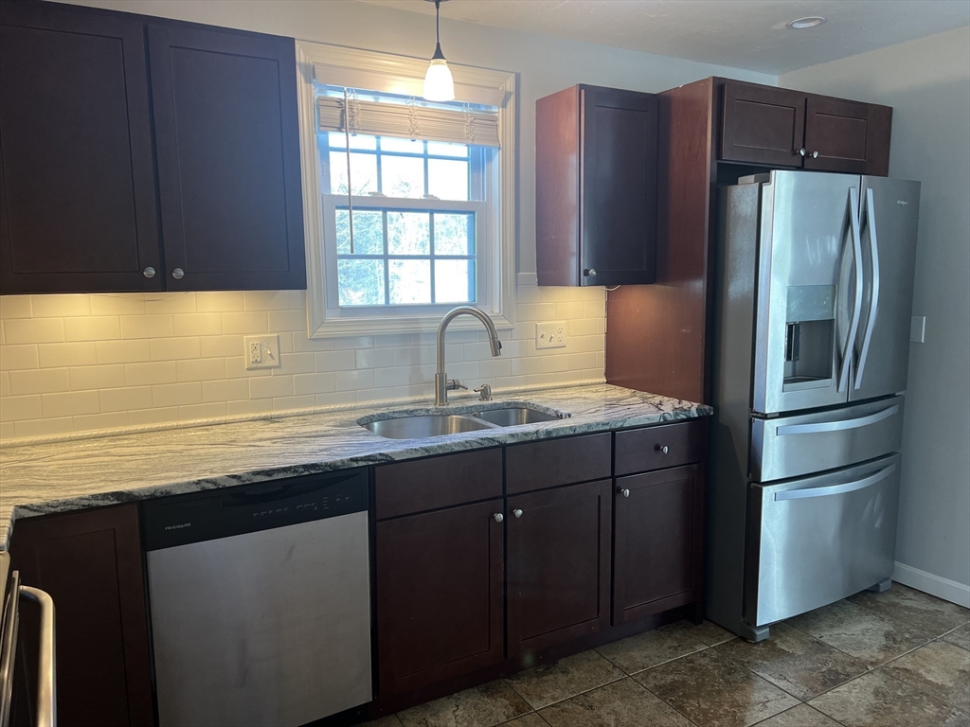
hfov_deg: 67.3
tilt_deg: -7.0
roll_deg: +1.4
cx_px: 485
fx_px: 729
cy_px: 364
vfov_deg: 53.1
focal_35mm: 26
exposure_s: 1/120
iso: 125
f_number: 1.5
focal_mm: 5.7
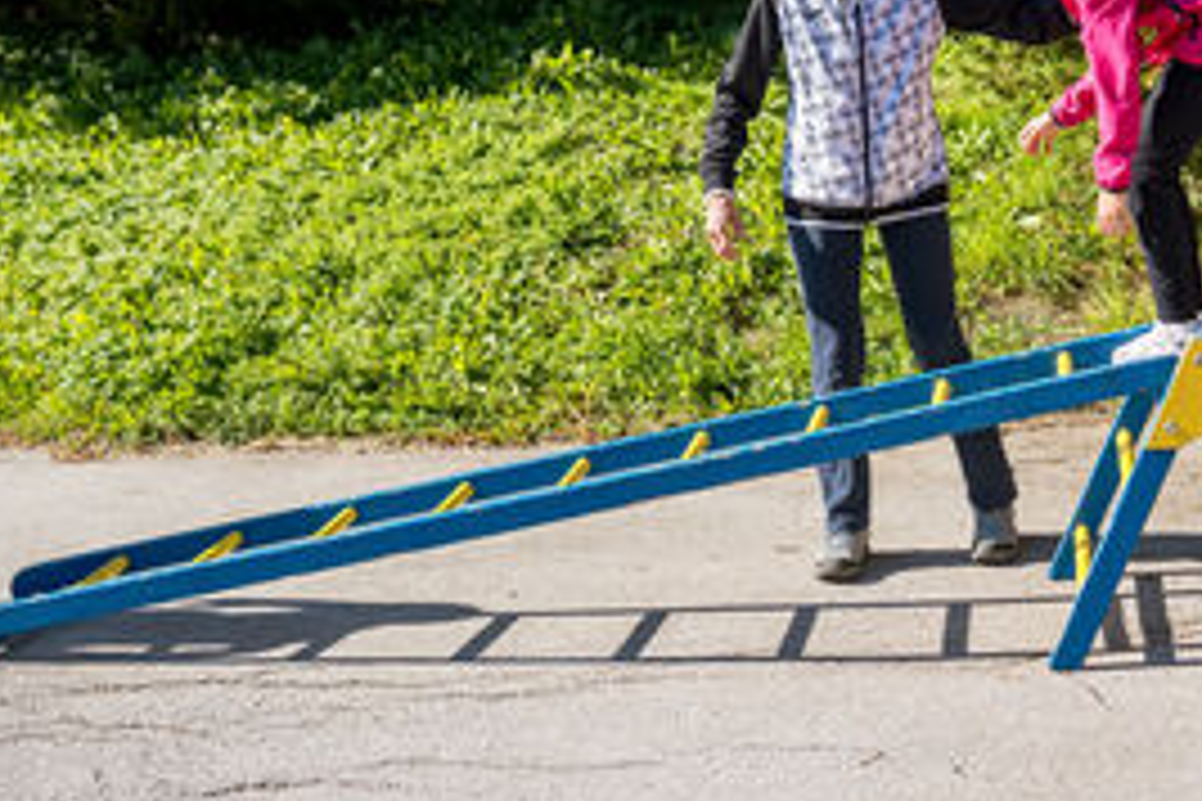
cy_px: 93
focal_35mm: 65
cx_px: 914
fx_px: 2170
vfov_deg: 20.5
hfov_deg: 30.4
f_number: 2.8
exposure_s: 1/800
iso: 100
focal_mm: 35
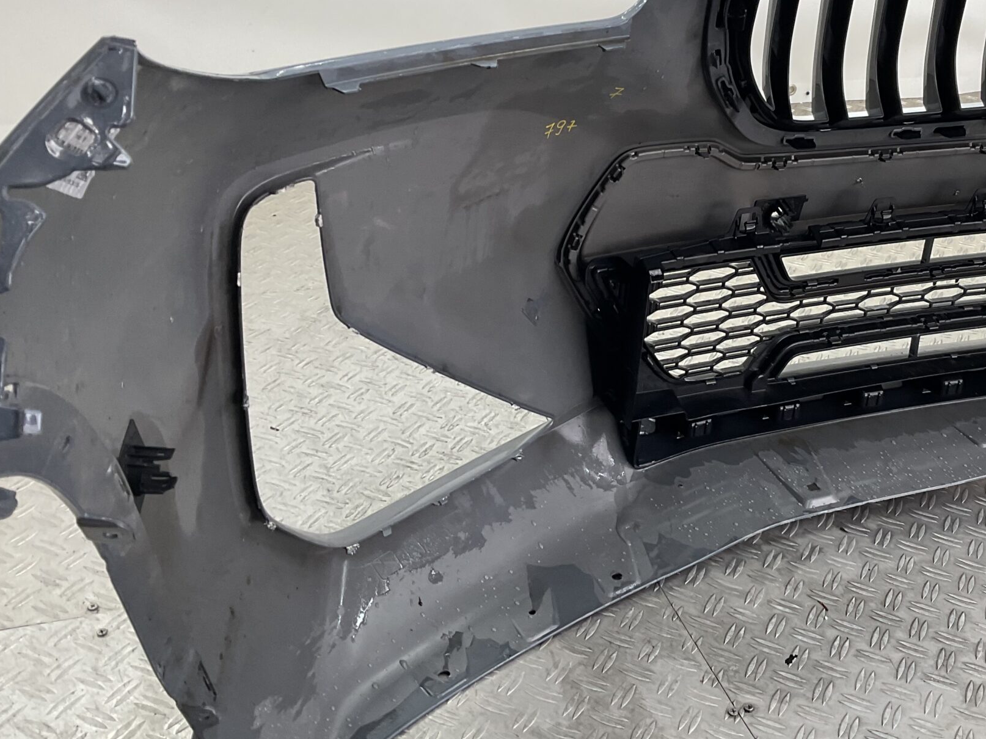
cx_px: 690
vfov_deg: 31.4
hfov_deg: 40.5
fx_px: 1310
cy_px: 293
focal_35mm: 46
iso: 32
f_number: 1.8
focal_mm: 3
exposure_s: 1/120
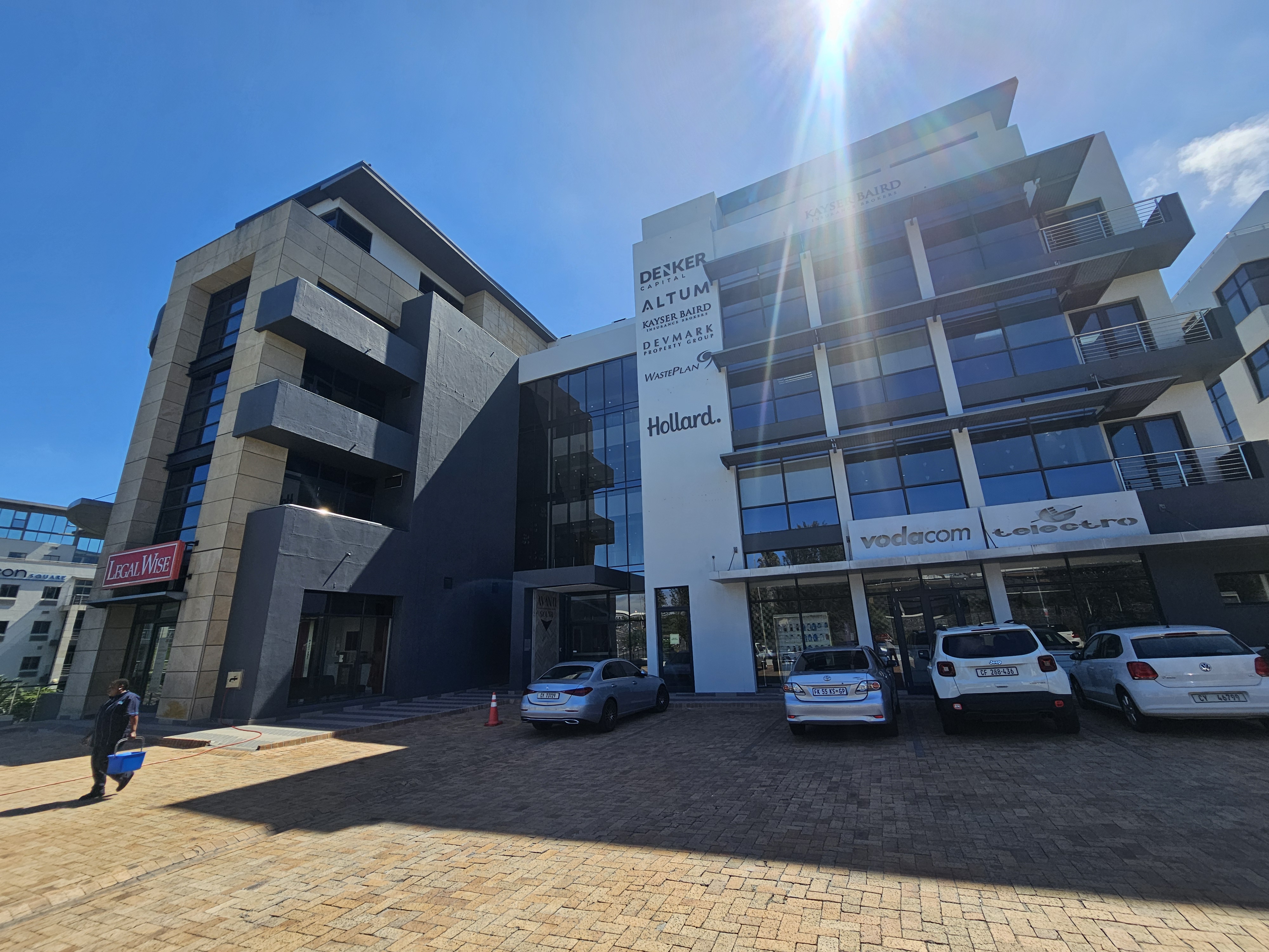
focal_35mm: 13
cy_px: 476
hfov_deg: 106.2
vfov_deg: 89.9
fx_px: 477
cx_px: 634
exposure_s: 1/2016
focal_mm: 2.2
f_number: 2.2
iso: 50
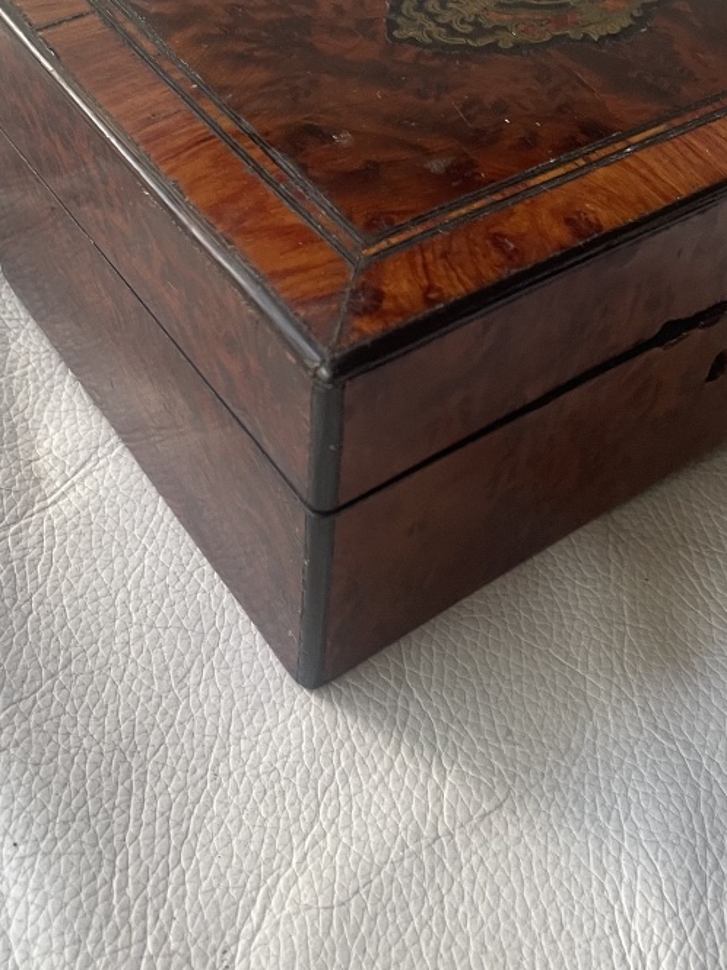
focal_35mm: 47
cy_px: 275
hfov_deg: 30.8
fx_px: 1316
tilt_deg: -67.3
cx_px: 441
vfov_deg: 39.6
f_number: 1.6
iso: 125
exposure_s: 1/79
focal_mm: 4.2
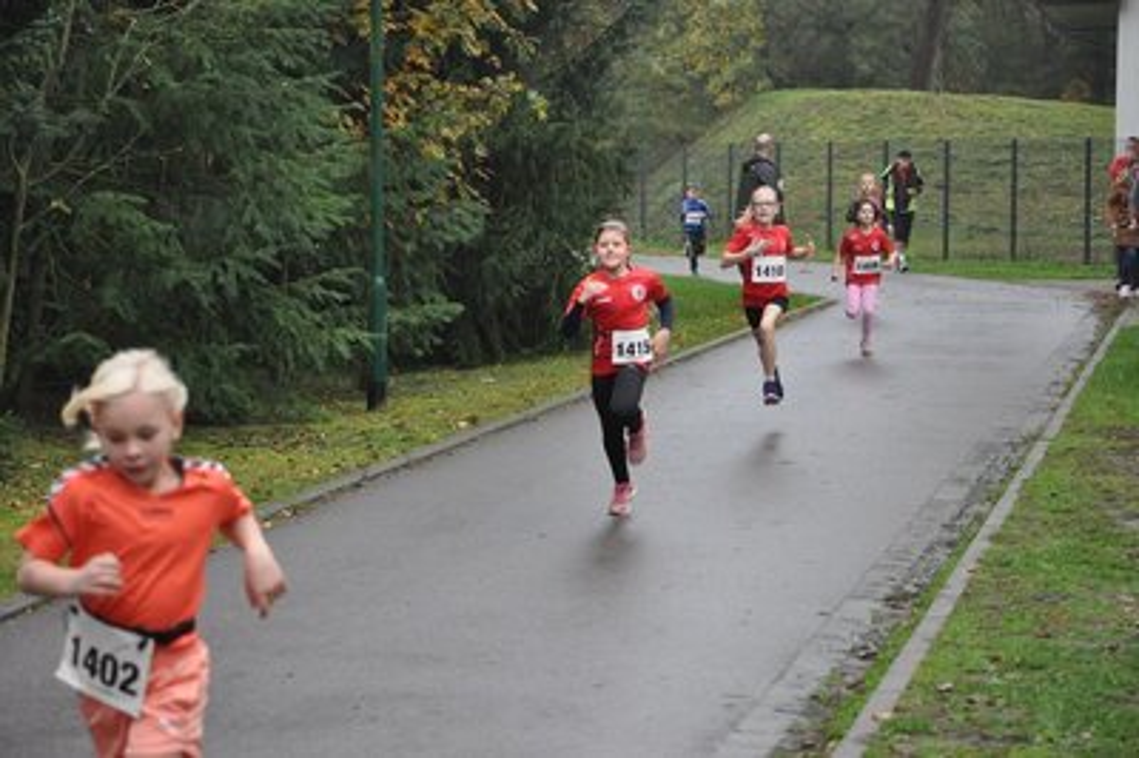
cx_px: 570
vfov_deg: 11.4
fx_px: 3793
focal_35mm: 120
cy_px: 379
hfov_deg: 17.1
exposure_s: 1/500
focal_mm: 80
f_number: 4.5
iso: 1600
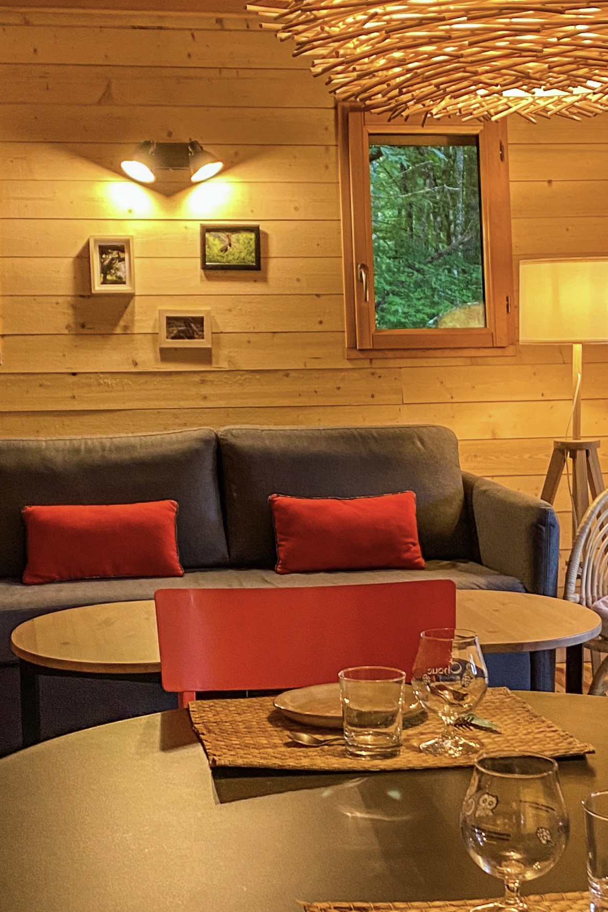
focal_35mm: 59
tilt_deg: -5.9
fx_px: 1495
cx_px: 289
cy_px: 482
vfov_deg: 33.9
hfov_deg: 23.0
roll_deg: -0.1
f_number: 1.8
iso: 400
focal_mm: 4.25
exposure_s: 1/60
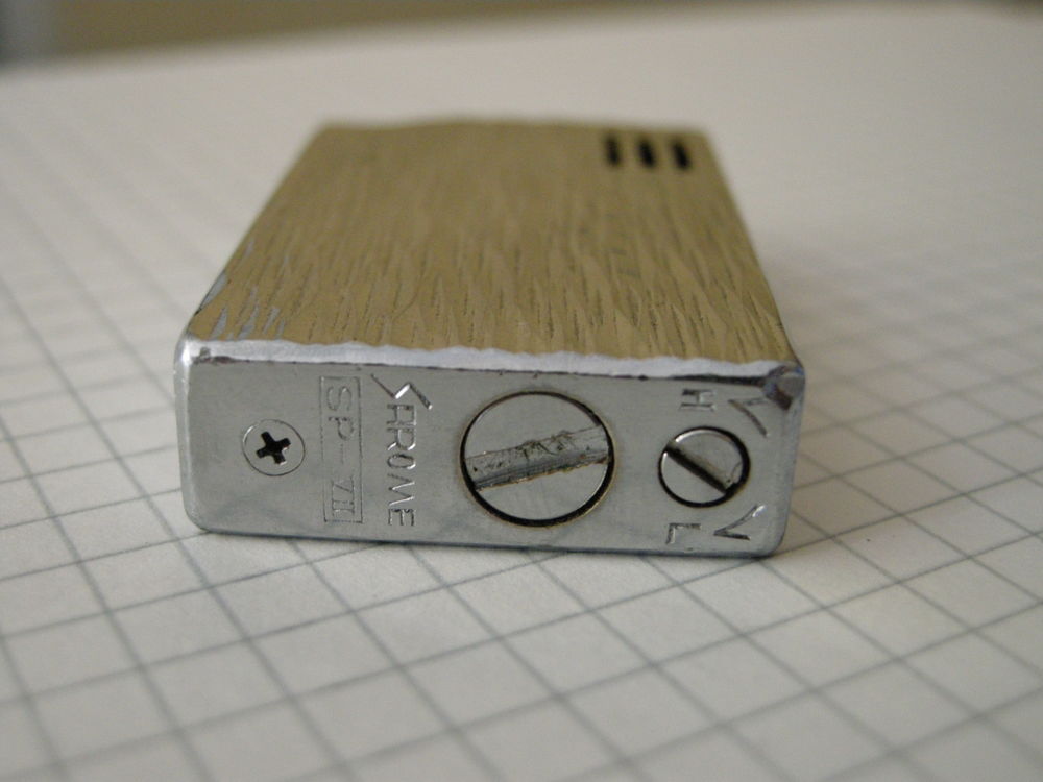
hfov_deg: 40.4
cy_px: 391
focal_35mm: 47
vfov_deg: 30.9
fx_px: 1416
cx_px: 522
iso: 400
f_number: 3.1
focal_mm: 10.1
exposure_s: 1/18.3
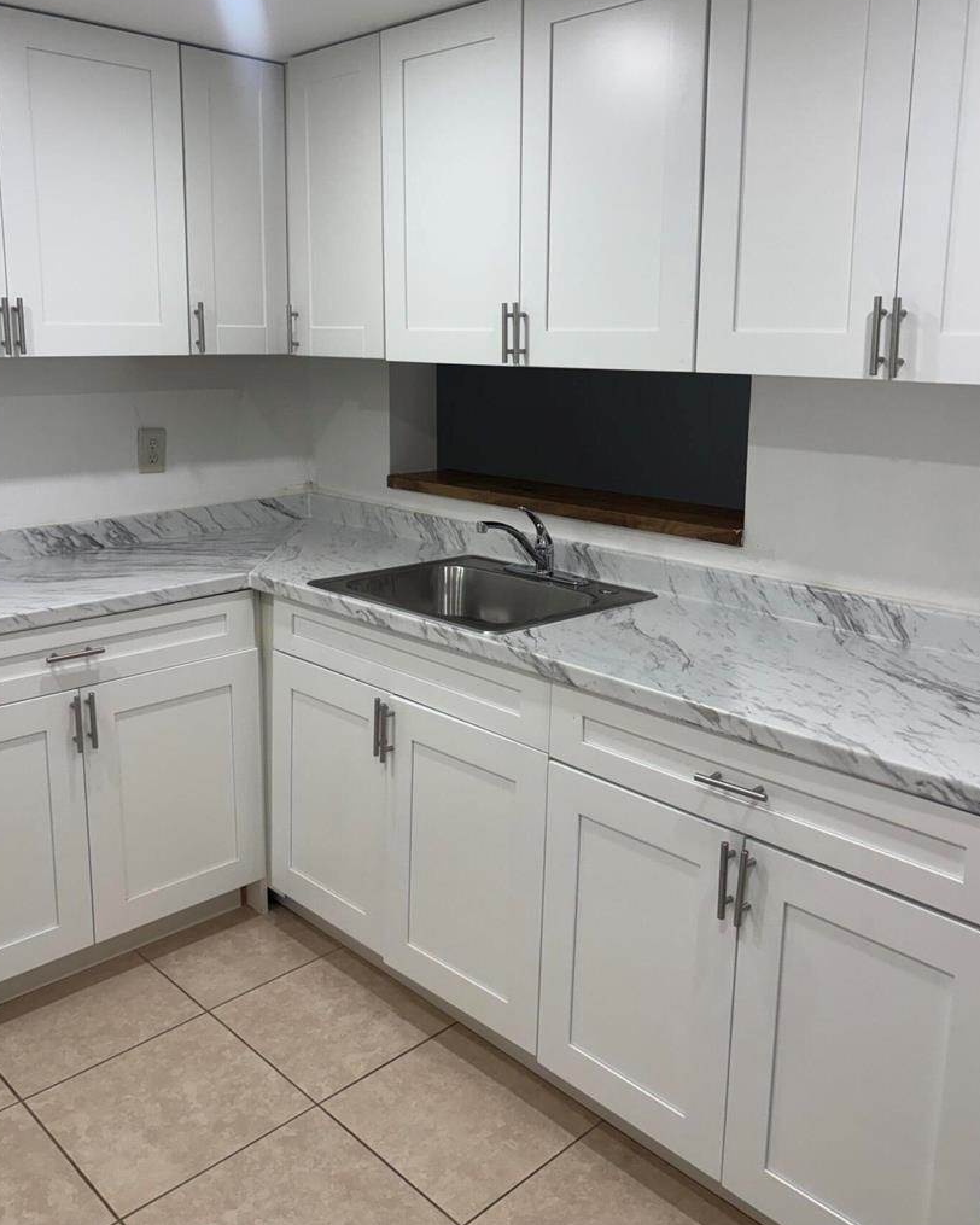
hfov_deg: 48.5
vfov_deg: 58.5
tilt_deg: -10.0
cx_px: 489
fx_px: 1088
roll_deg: -1.1
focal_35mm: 30
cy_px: 513
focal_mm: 5.96
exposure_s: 1/120
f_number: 1.6
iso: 80
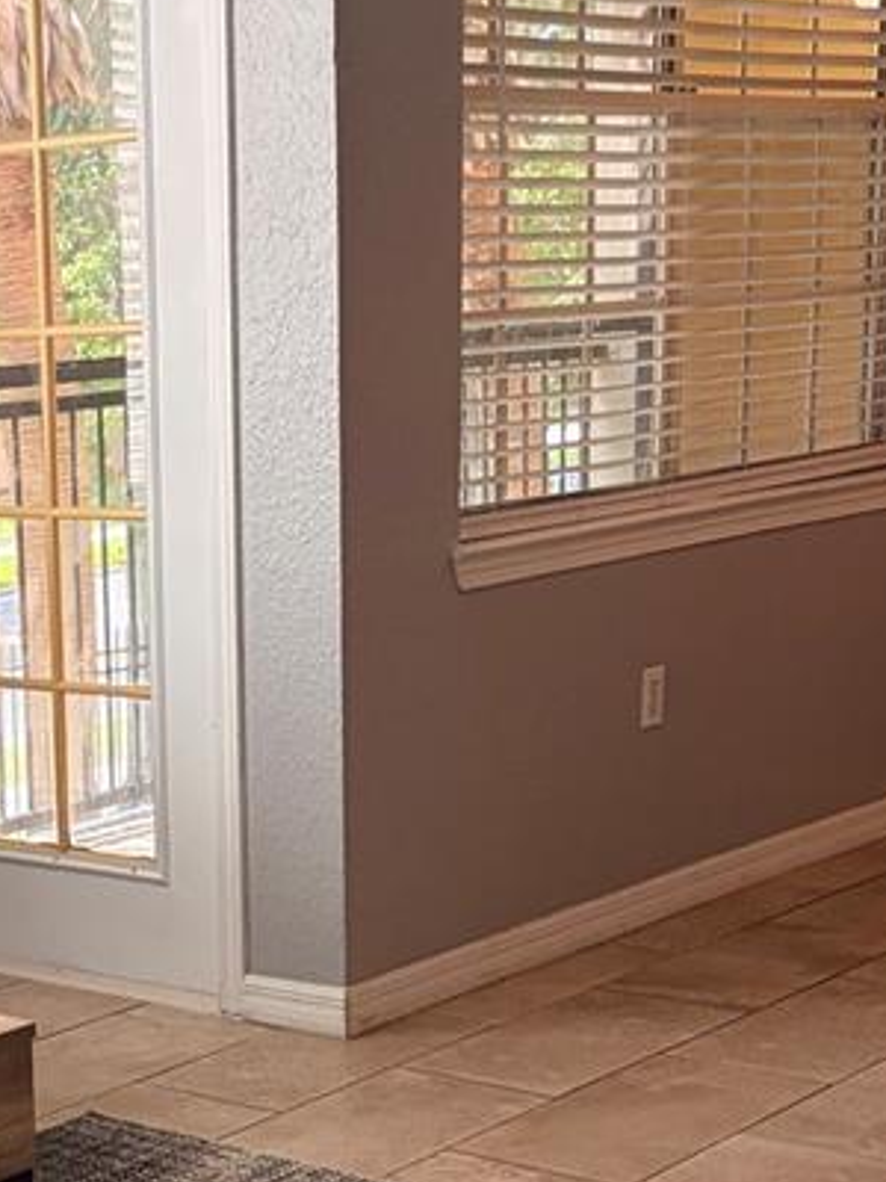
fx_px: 2662
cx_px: -56
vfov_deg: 24.6
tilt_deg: -12.5
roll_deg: +3.0
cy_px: 969
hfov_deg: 18.3
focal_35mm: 78
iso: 80
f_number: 1.6
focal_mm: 5.96
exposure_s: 1/209
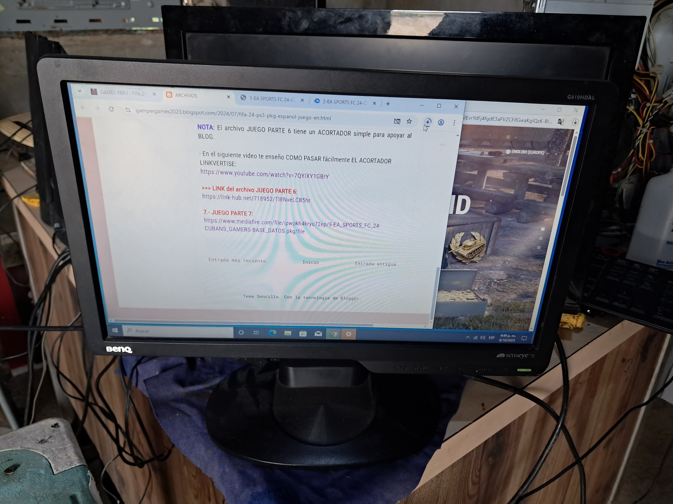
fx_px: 525
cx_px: 336
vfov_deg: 51.4
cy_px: 252
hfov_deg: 65.3
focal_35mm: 27
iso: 160
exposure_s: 1/60
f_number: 1.8
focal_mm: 4
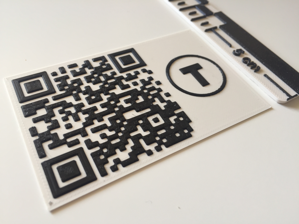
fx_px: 250
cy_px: 112
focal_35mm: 29
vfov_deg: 48.2
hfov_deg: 61.7
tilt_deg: -50.0
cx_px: 150
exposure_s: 1/33
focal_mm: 4.15
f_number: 2.2
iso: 50
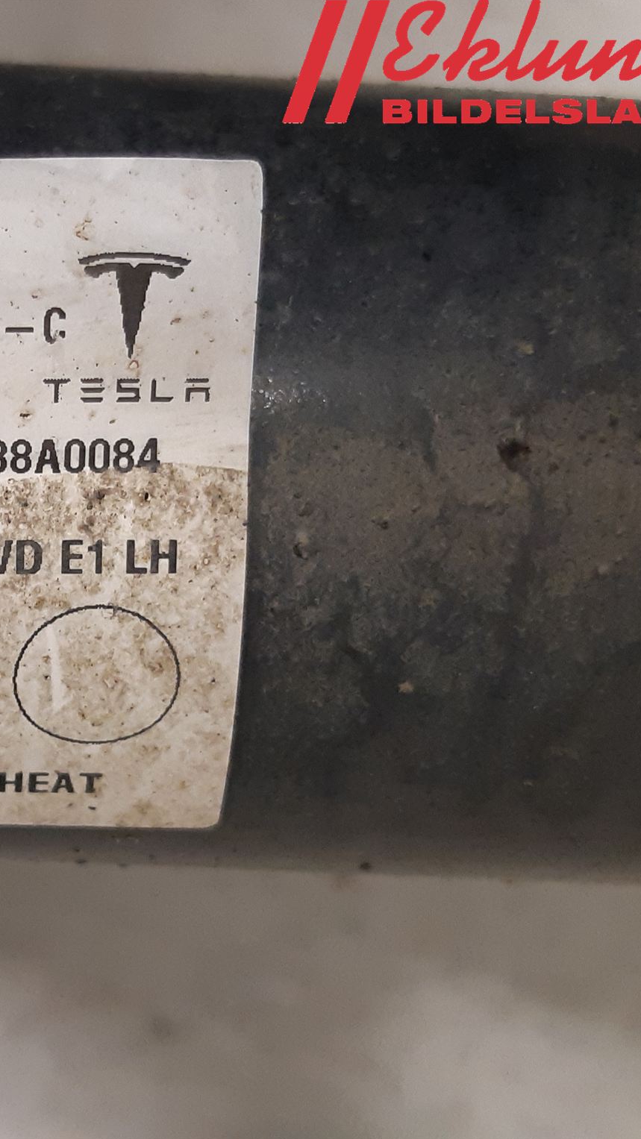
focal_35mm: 38
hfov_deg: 28.9
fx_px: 1148
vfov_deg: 52.8
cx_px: -24
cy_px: 570
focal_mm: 3.93
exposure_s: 1/50
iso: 250
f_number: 1.7
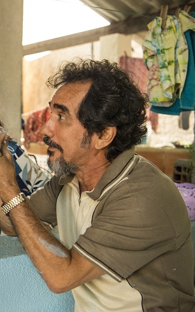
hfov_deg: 22.6
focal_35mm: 53
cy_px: 156
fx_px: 451
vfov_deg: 38.2
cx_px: -35
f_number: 3.5
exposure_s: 1/100
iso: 5000
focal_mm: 34
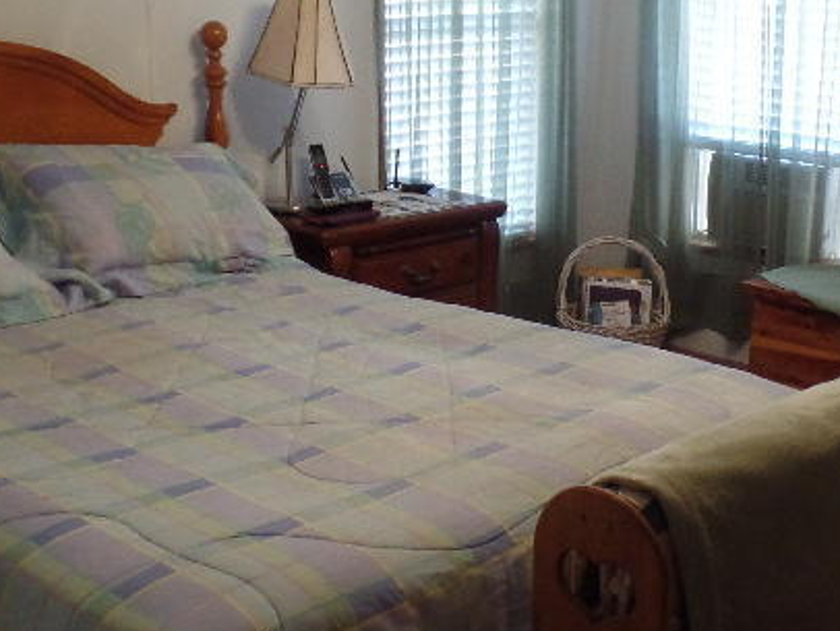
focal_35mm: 58
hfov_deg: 33.1
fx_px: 1408
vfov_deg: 25.3
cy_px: 329
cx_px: 503
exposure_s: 1/30
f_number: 2.8
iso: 320
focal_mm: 4.1
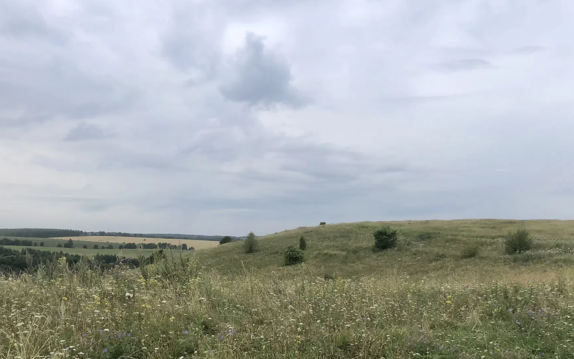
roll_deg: -1.8
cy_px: 216
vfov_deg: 31.2
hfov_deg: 48.2
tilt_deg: +2.0
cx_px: 297
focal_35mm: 41
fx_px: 641
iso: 20
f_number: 1.8
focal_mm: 3.99
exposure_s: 1/889
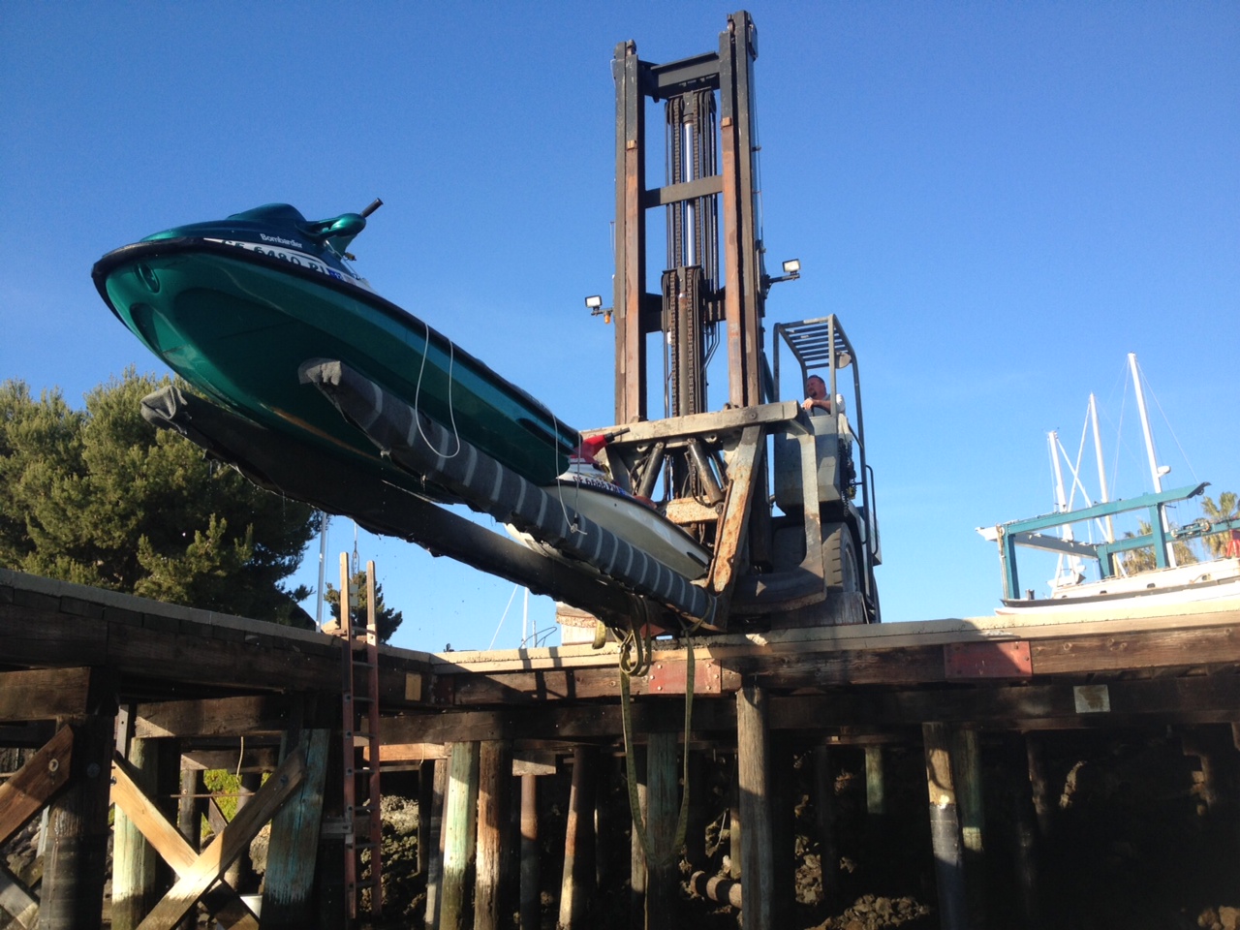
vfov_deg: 40.7
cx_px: 620
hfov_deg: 52.6
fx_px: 1254
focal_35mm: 35
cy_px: 465
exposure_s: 1/746
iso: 50
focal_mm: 4.28
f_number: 2.4
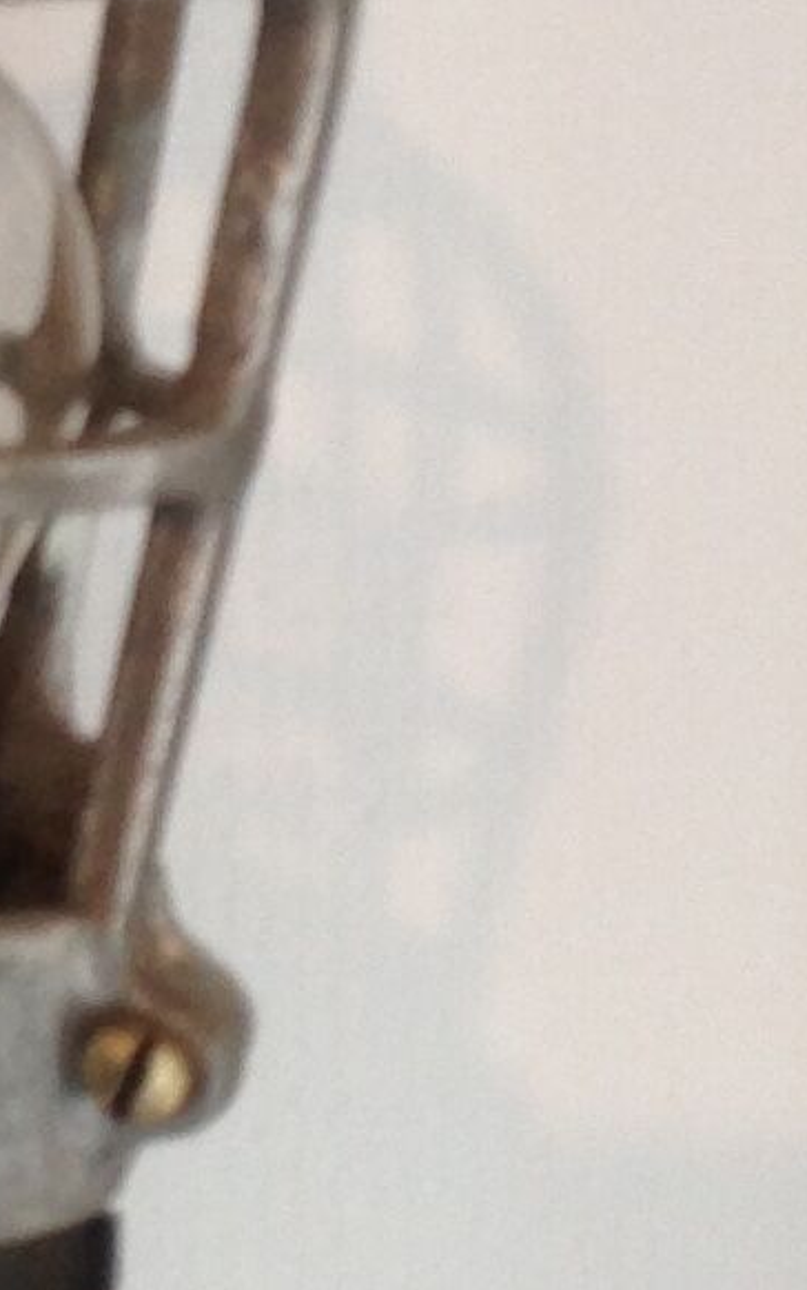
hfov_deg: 7.9
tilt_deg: -12.8
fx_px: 5803
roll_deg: +2.2
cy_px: 352
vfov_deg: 12.7
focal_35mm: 165
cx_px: -255
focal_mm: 4.28
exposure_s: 1/15
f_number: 2.4
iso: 64
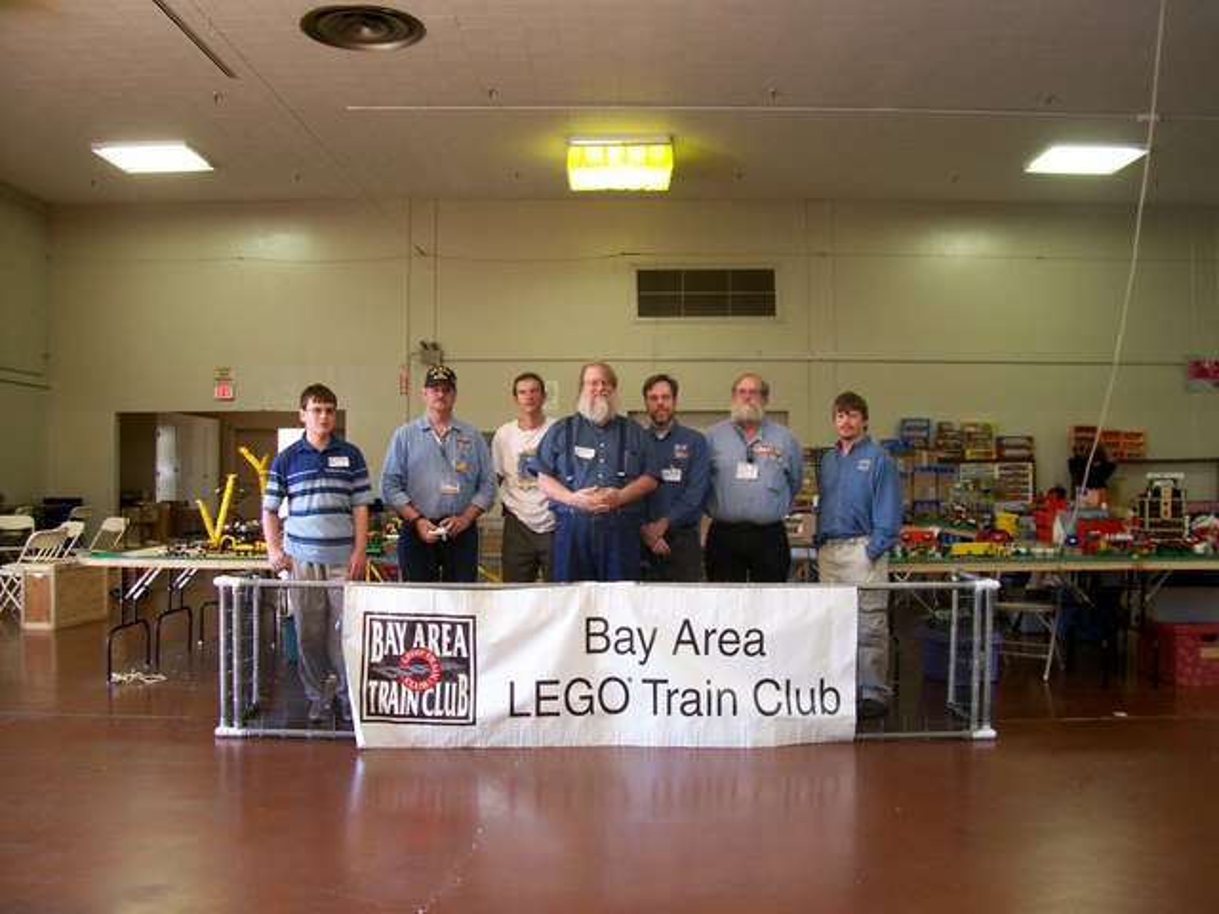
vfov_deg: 41.8
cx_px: 610
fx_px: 1197
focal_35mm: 34
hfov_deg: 54.0
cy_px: 457
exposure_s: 1/32
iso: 135
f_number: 2.7
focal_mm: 5.6
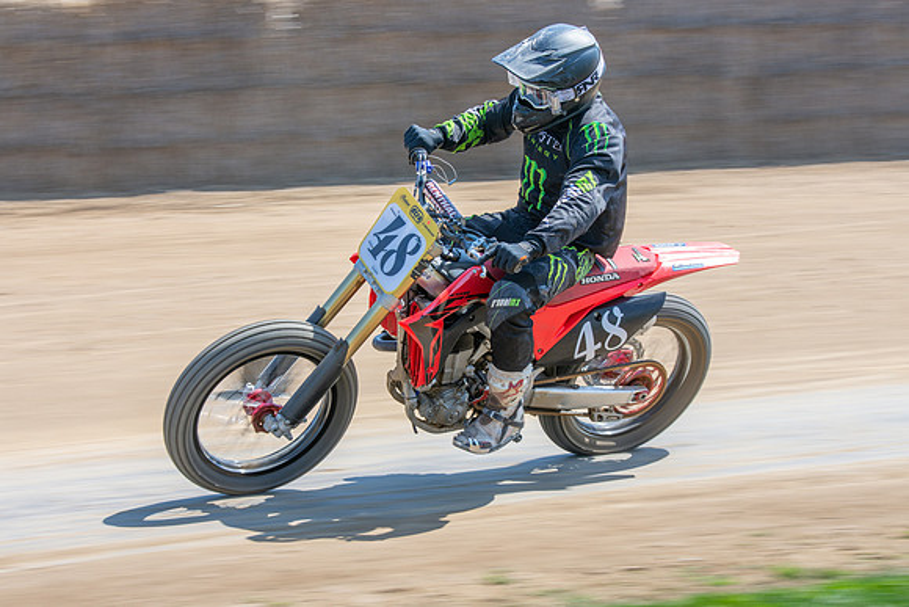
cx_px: 454
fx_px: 2652
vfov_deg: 13.0
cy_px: 304
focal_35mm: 105
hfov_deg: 19.5
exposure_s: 1/160
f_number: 8
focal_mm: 70
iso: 200
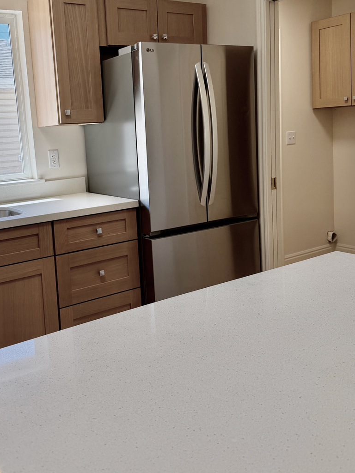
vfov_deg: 51.1
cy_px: 192
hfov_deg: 39.2
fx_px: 492
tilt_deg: -6.0
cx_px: 122
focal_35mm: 36
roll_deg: +2.2
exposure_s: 1/374
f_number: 1.78
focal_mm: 6.76
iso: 100
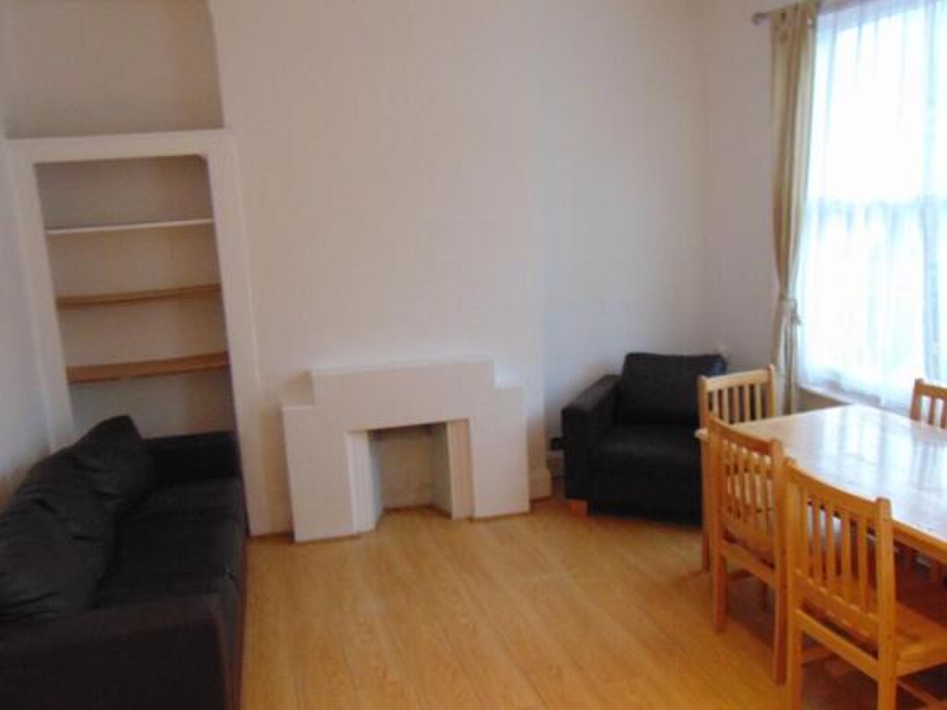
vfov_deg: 46.8
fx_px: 821
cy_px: 355
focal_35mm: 30
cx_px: 474
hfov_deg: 60.0
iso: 400
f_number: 3.1
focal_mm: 5.4
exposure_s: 1/30
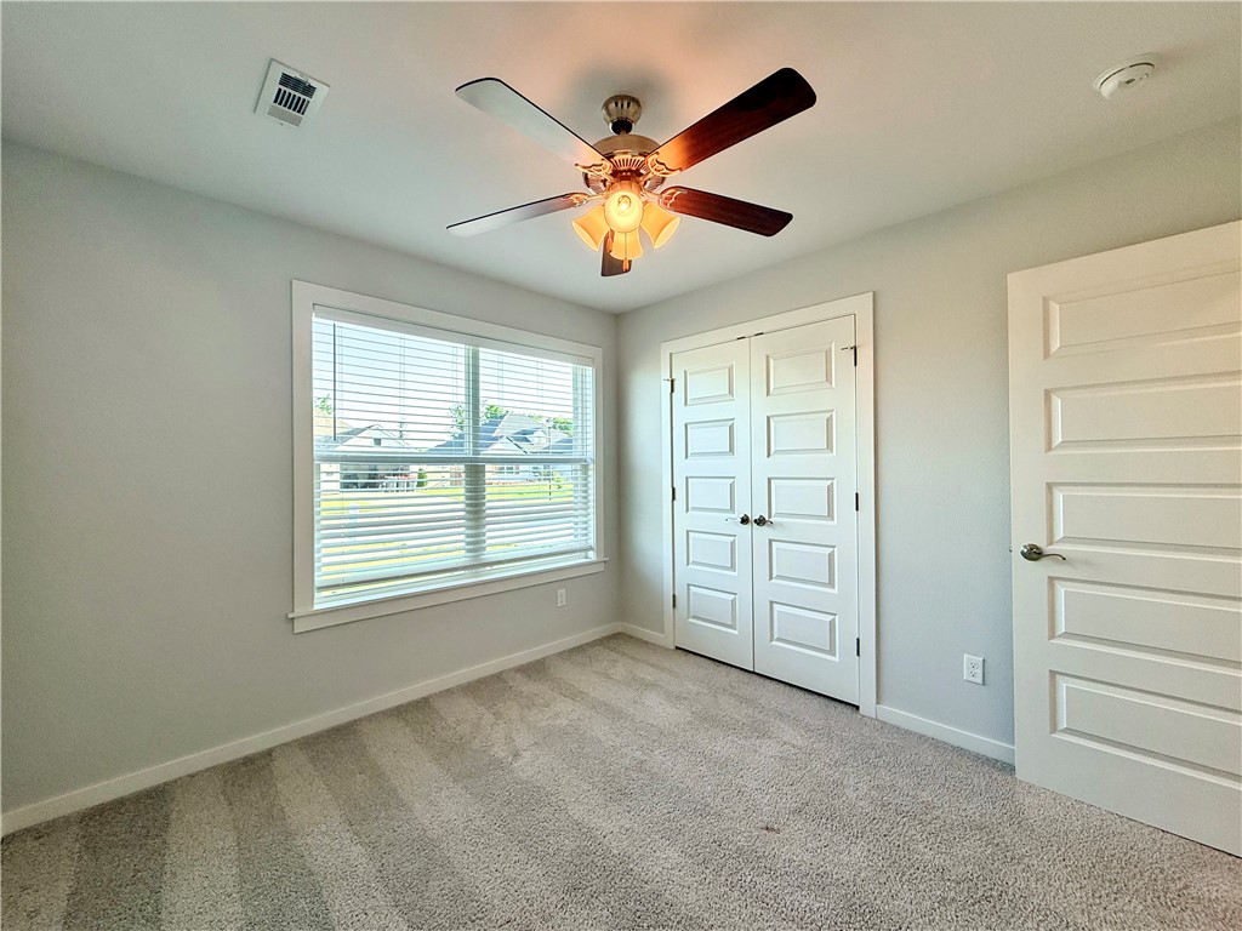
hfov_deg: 102.1
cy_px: 466
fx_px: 502
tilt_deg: +0.0
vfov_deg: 85.7
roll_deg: +0.5
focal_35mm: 14
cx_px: 621
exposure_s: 1/120
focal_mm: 2.22
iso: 100
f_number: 2.2
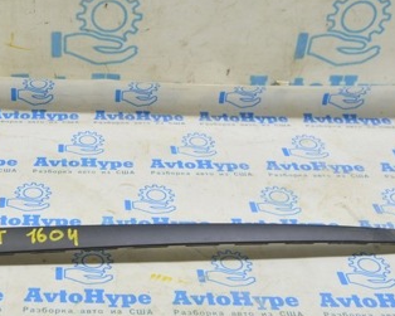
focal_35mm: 66
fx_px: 771
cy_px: 152
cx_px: 50
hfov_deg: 27.8
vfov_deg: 23.1
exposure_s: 1/20
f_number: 5.6
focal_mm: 23
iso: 400
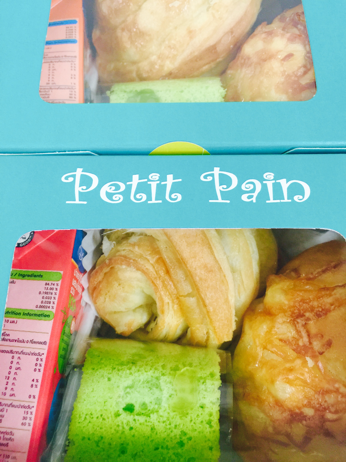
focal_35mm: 29
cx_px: 173
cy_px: 231
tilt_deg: -68.6
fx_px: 386
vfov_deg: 61.6
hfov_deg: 48.2
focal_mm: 4.15
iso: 100
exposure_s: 1/10
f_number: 2.2
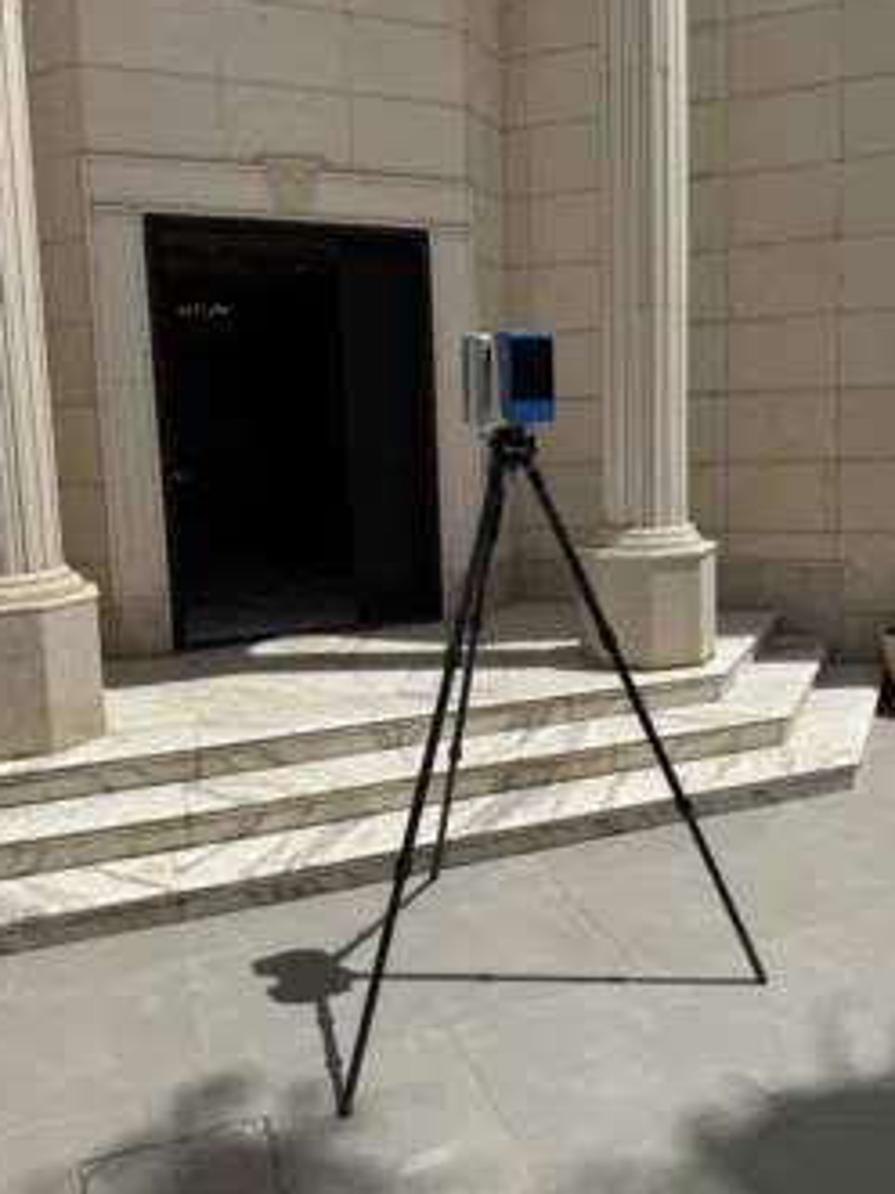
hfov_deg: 48.0
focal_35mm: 29
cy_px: 534
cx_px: 520
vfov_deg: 61.5
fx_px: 1000
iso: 80
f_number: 1.78
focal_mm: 6.76
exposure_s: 1/9009
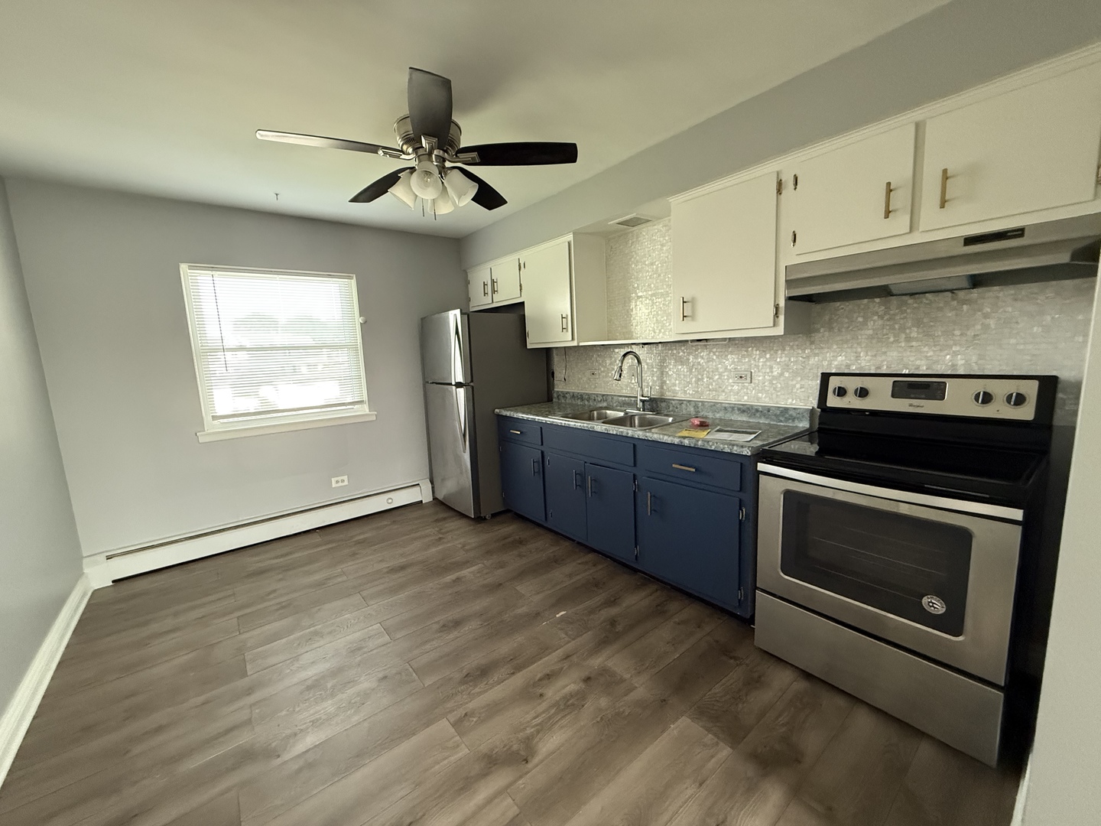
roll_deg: +2.3
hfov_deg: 102.1
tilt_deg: -8.3
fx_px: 445
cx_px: 550
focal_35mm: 14
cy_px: 413
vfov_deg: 85.7
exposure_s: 1/60
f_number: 2.2
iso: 640
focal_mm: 2.22
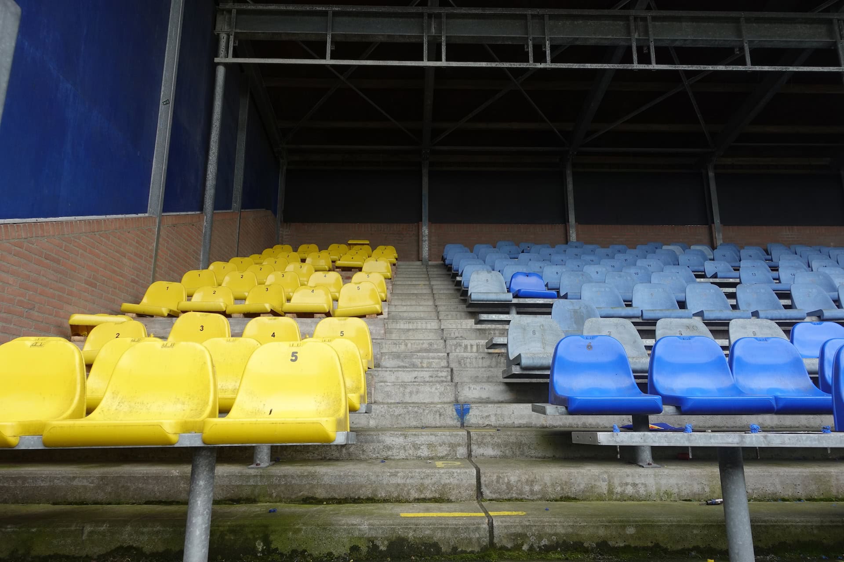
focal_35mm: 24
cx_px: 422
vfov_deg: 53.1
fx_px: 563
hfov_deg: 73.7
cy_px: 281
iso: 125
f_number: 4
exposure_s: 1/160
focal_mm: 8.8
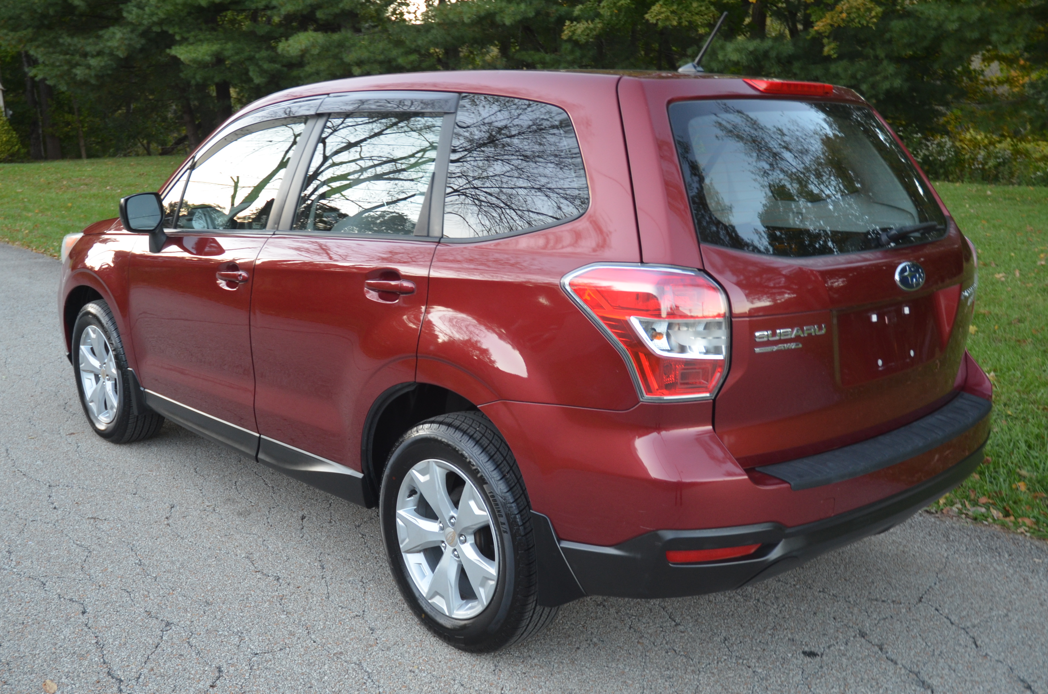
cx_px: 524
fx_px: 1046
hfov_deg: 53.2
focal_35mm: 36
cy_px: 347
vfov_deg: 36.7
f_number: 4
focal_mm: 24
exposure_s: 1/60
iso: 560
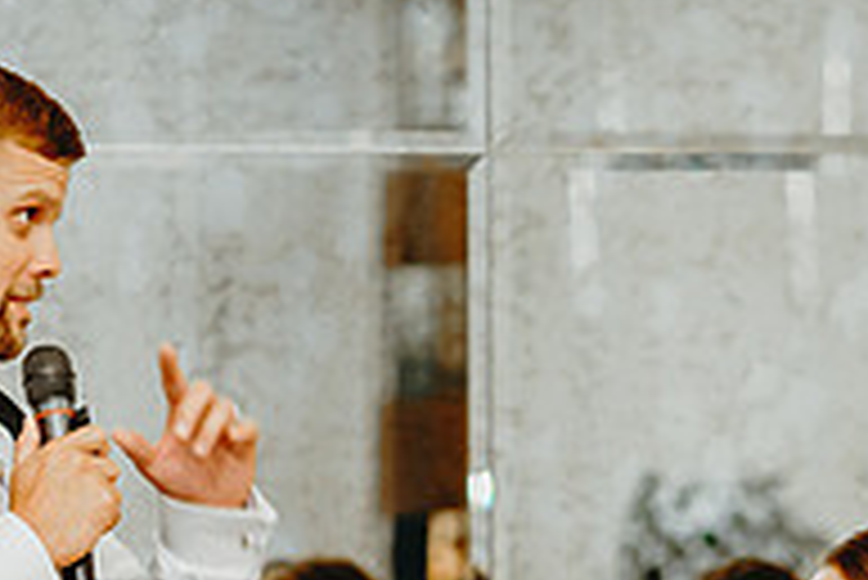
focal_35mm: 255
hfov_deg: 8.1
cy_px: 663
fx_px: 6153
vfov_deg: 5.4
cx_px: 396
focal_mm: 85
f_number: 2.8
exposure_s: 1/125
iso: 2000
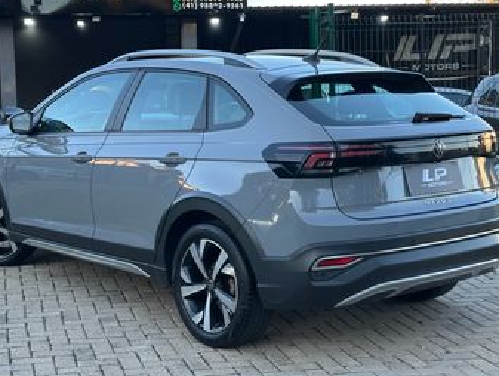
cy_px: 158
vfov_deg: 22.0
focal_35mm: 67
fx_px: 968
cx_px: 225
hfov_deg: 28.9
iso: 64
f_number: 1.78
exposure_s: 1/281
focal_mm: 6.86
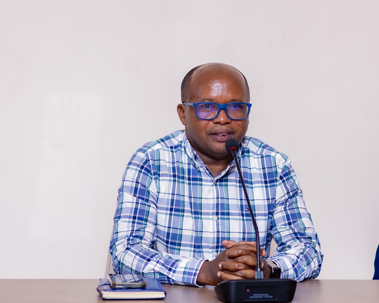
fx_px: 1726
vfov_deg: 10.0
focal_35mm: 154
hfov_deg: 12.5
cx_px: 223
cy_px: 133
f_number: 2.8
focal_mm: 85
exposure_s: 1/125
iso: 400
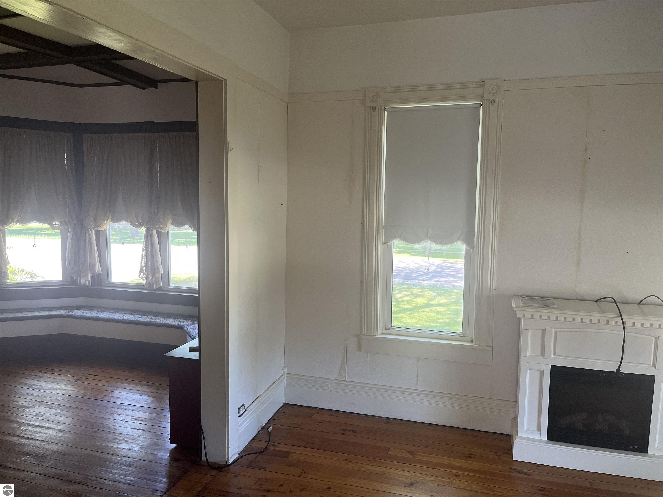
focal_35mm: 26
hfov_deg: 67.3
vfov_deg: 53.1
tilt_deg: -5.4
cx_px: 332
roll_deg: -1.2
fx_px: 498
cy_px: 248
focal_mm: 5.1
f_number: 1.6
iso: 125
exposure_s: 1/82
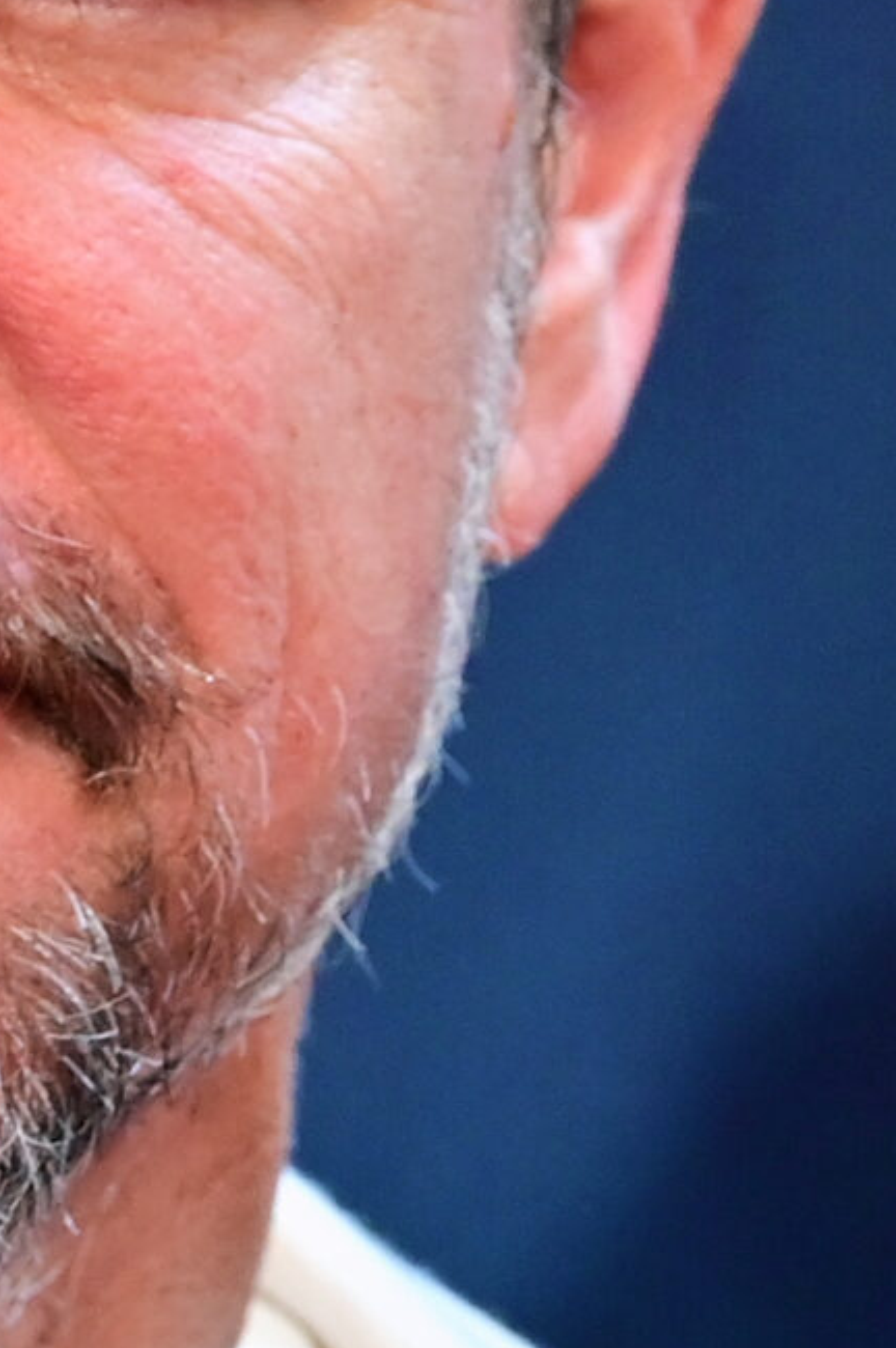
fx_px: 14291
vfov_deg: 5.4
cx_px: -403
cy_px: 655
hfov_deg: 3.6
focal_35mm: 382
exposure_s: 1/100
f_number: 6.3
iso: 3200
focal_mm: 97
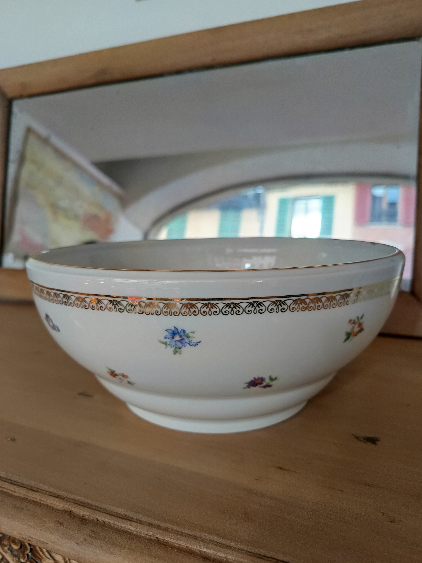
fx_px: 390
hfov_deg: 56.8
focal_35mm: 24
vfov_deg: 71.6
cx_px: 211
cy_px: 282
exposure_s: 1/50
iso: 206
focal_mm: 5.31
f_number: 1.7
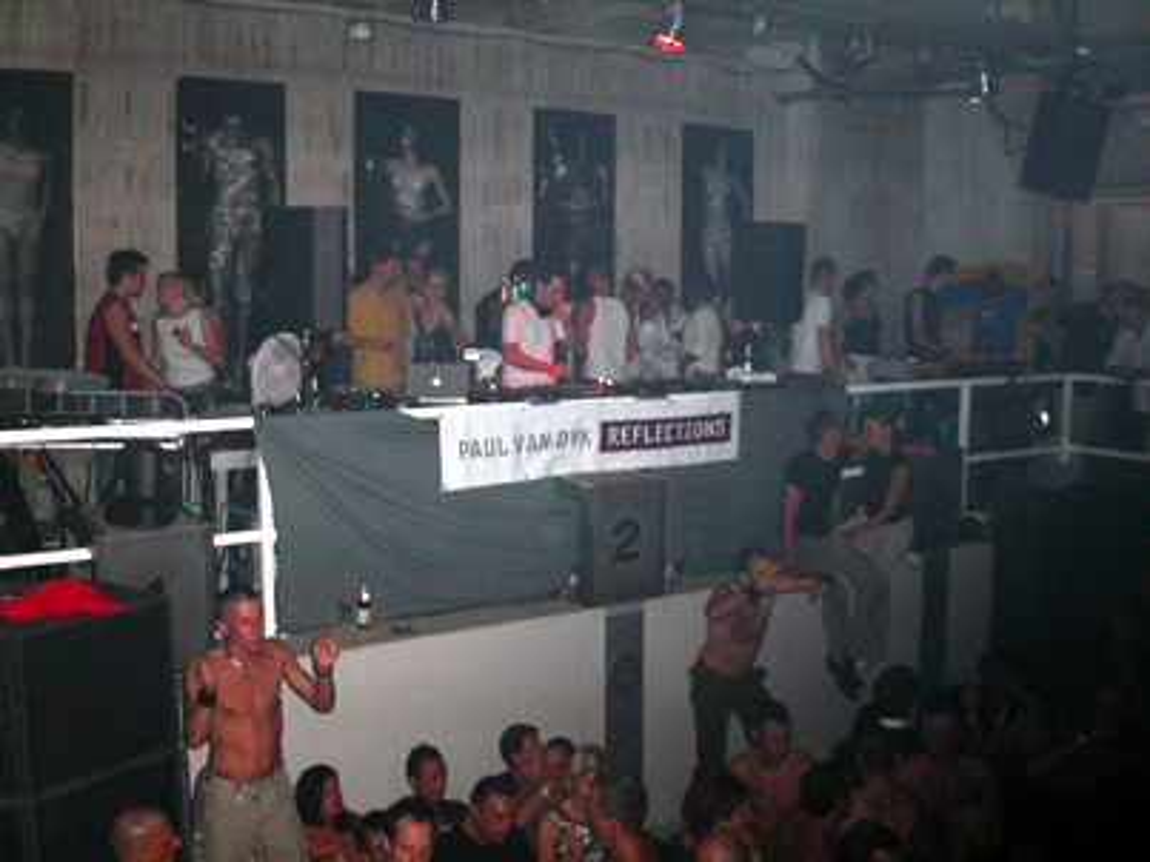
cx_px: 575
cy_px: 431
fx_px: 1262
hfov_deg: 49.0
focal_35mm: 38
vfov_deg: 37.7
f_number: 2.8
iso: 200
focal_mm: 7.8
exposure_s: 1/30
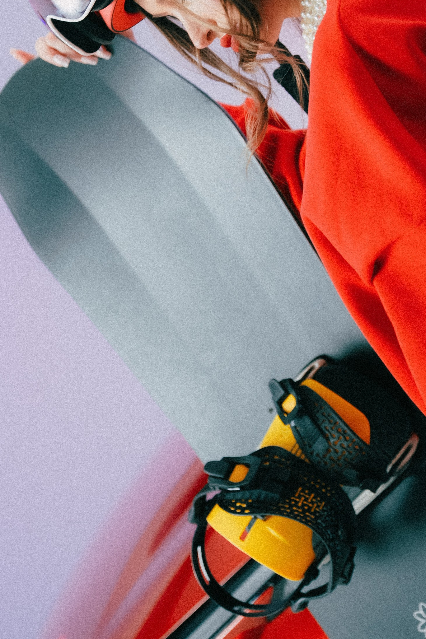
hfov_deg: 10.6
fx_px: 2290
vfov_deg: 15.8
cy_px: 155
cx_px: 314
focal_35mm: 129
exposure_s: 1/250
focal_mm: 69
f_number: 2.8
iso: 800
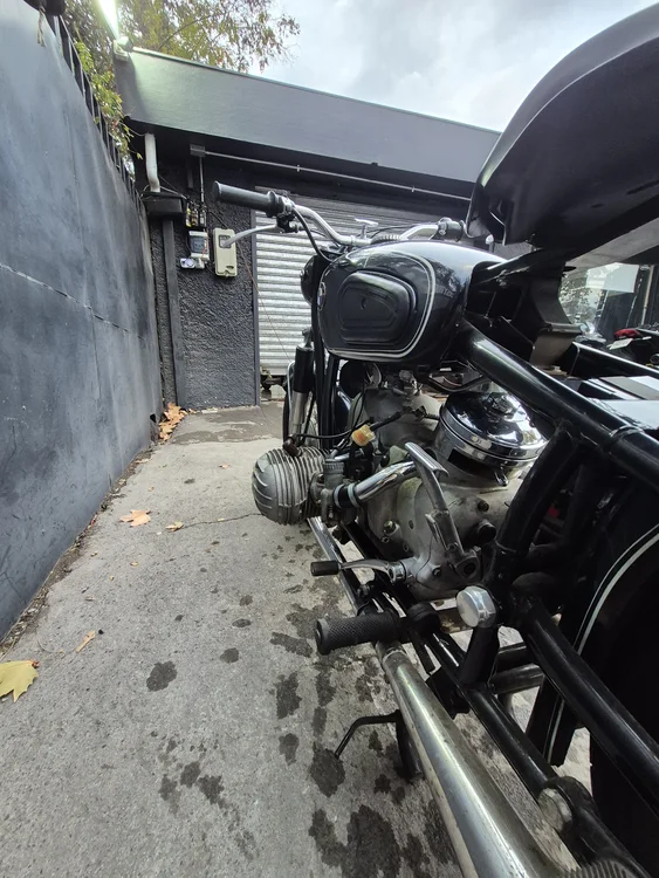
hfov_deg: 89.9
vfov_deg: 106.2
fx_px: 330
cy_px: 439
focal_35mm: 13
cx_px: 330
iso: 250
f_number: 2.2
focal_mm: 1.74
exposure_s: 1/50
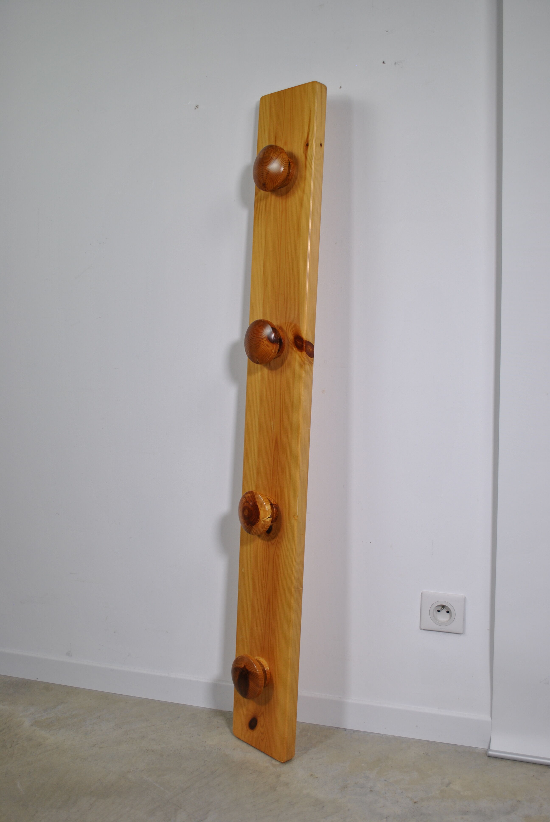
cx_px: 275
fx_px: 754
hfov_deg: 40.1
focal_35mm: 33
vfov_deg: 57.2
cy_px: 411
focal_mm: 22
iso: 200
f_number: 5
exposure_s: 1/60
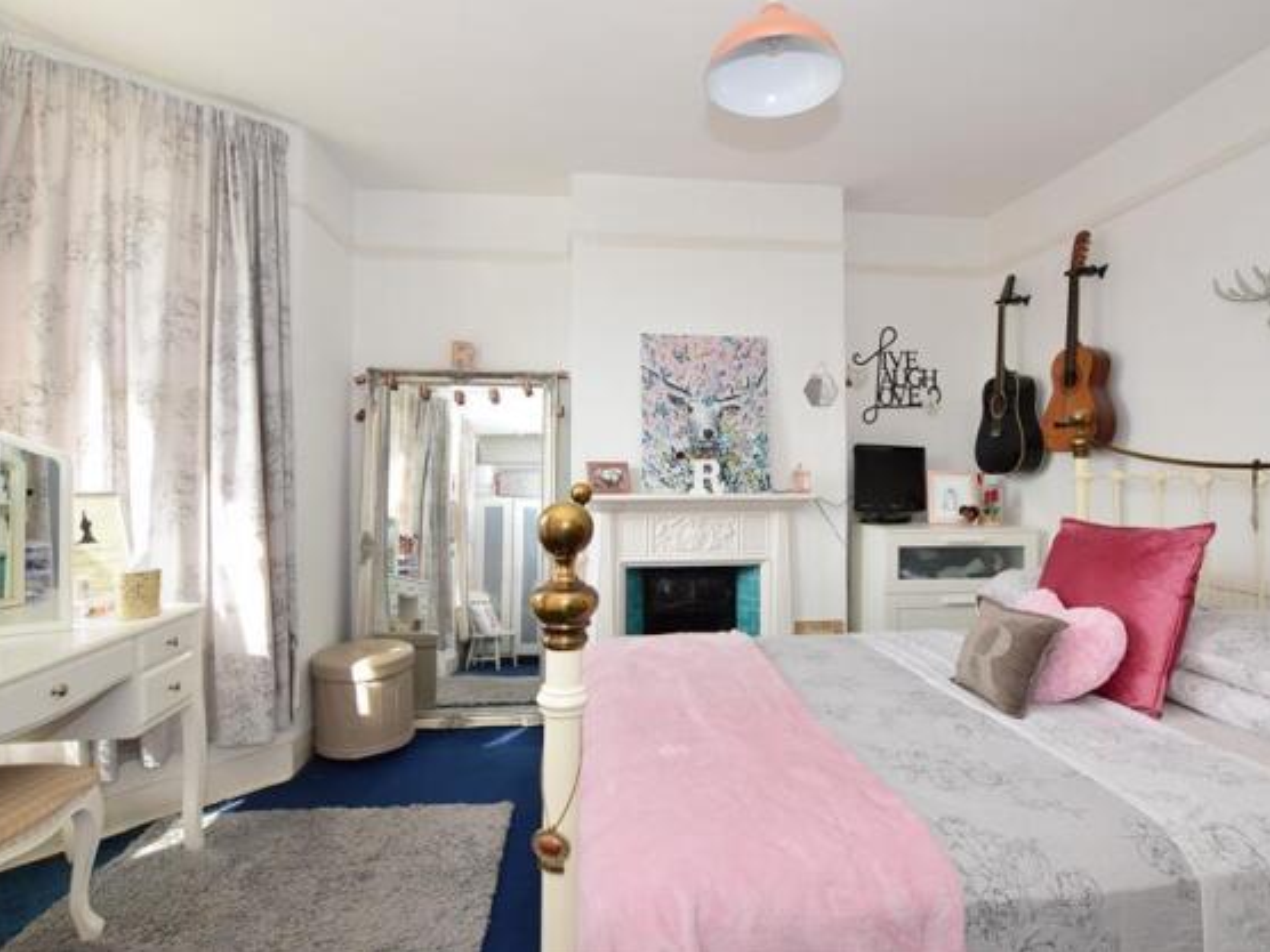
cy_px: 458
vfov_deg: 74.7
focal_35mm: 17
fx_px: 624
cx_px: 656
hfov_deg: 91.0
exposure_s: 1/50
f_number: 13
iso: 500
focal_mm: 10
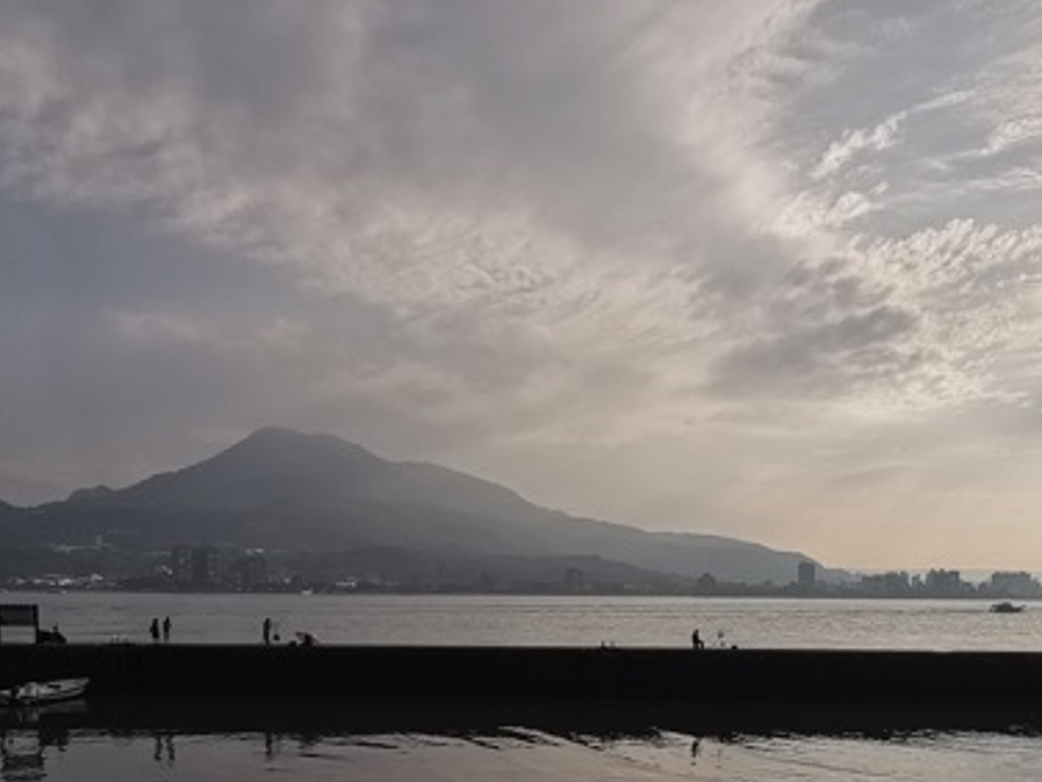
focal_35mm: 34
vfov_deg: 39.4
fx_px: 1023
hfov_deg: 52.4
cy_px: 671
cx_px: 734
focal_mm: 3.95
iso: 50
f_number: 2.2
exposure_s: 1/6098
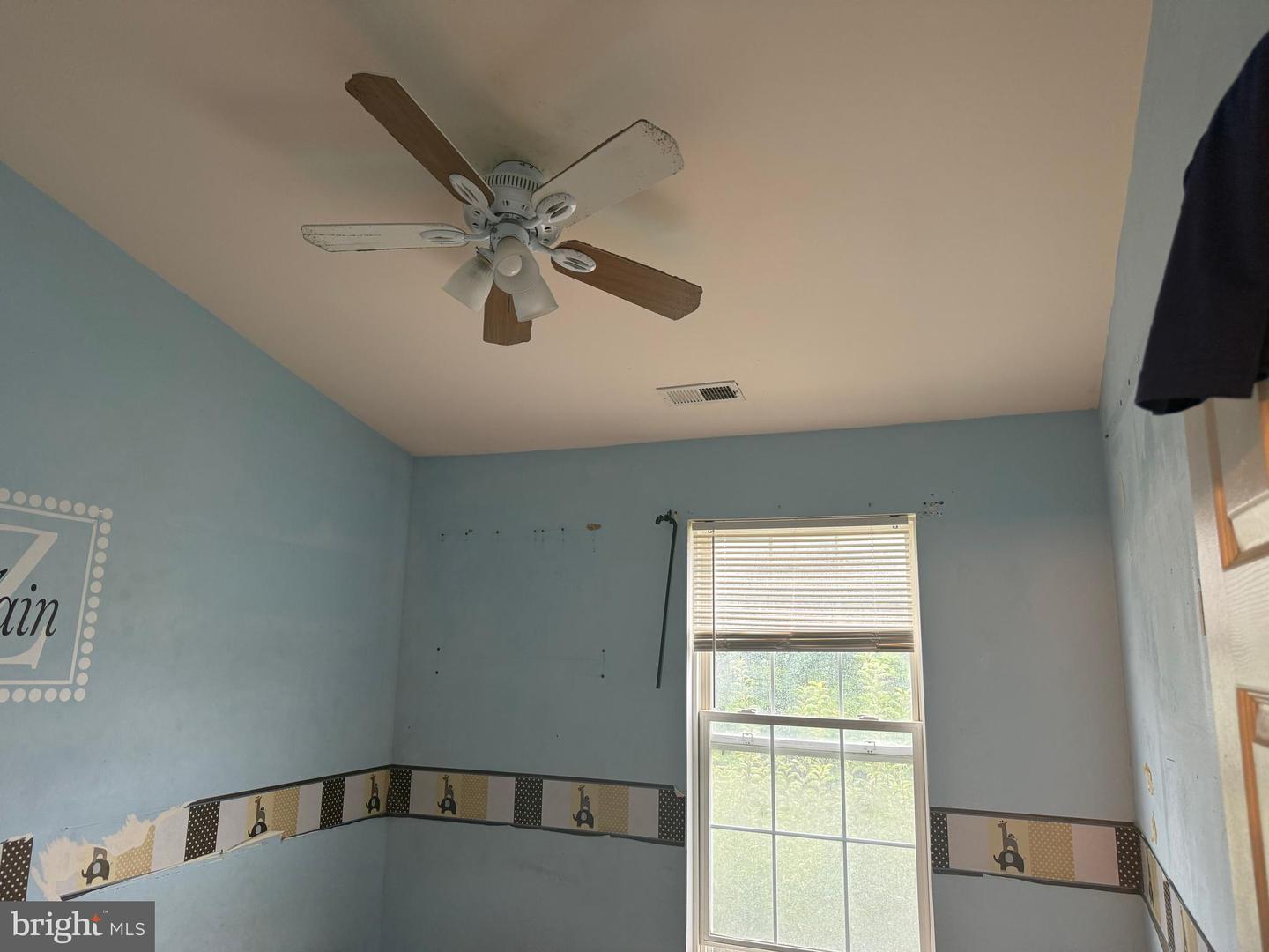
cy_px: 476
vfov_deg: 56.8
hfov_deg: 71.6
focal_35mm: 24
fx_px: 880
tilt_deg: +11.3
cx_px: 634
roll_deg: -1.1
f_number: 1.78
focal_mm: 6.76
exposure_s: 1/60
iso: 160
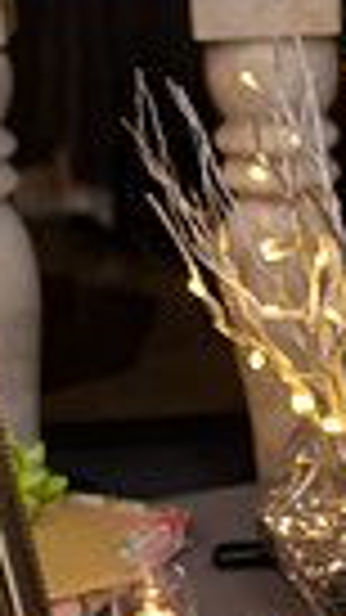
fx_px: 2024
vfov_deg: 16.2
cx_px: 422
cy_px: 834
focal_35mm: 124
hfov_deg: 9.6
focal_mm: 28
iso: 800
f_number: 3.2
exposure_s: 1/125
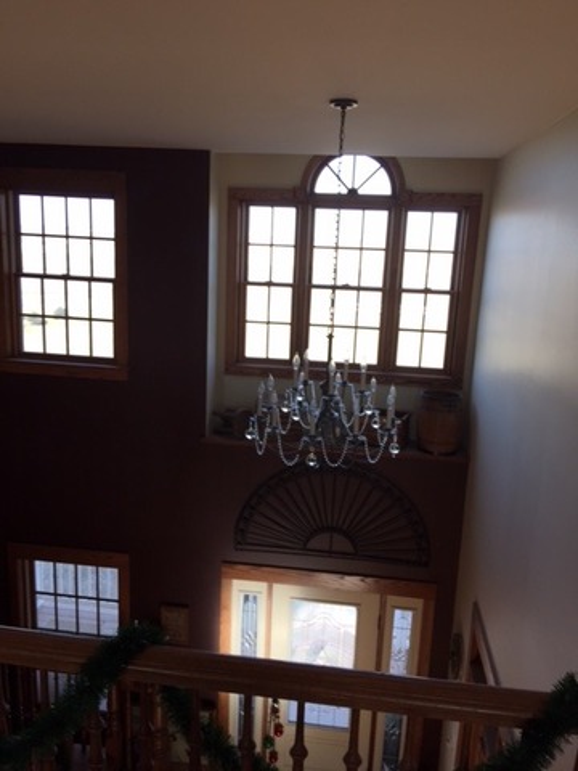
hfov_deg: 48.2
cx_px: 289
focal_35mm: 29
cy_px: 386
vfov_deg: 61.7
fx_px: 646
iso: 32
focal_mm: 4.15
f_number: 2.2
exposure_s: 1/120
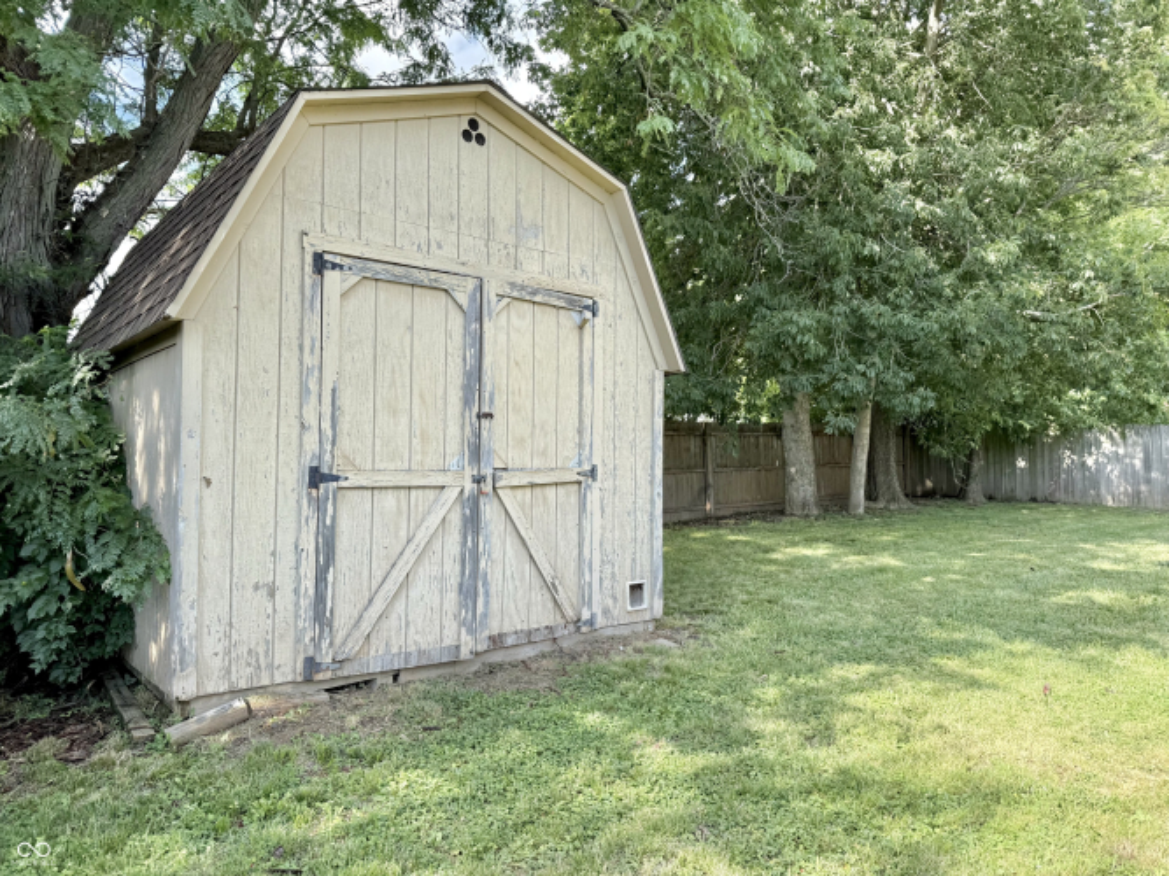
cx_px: 584
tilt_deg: +4.8
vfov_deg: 56.8
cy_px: 438
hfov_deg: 71.6
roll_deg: -2.6
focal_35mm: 24
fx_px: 810
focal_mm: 6.76
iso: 80
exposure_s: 1/992
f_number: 1.78
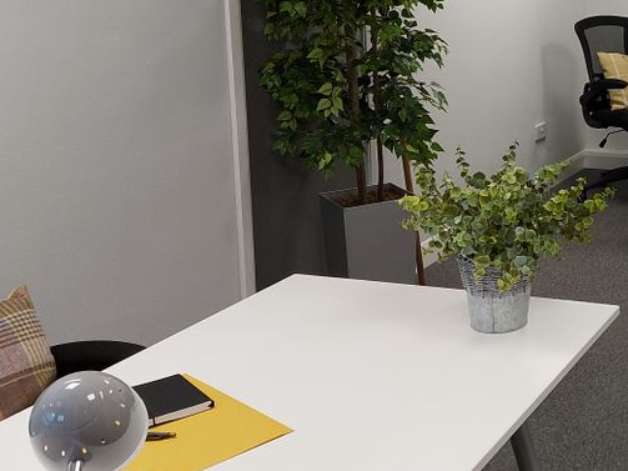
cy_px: 67
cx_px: 654
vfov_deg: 26.8
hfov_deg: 32.7
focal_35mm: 53
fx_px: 961
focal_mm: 5.23
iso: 80
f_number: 1.8
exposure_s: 1/50
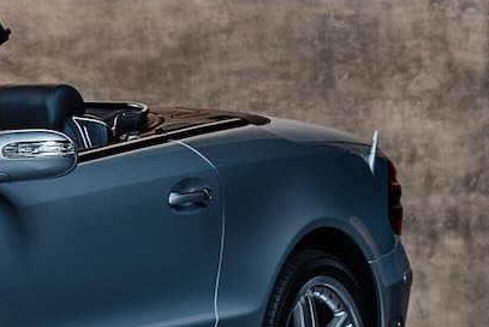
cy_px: 100
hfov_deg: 6.1
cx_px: -300
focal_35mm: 330
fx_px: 4486
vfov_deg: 4.2
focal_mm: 70
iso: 50
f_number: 4
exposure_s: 1/4
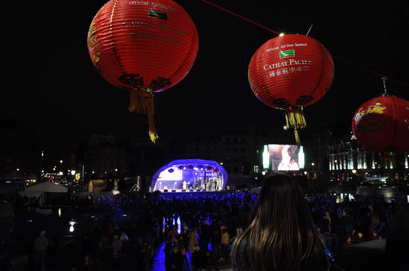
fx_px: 306
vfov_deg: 47.8
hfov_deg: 67.4
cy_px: 136
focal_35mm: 27
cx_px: 204
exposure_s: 1/20
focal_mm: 18
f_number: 5
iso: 640
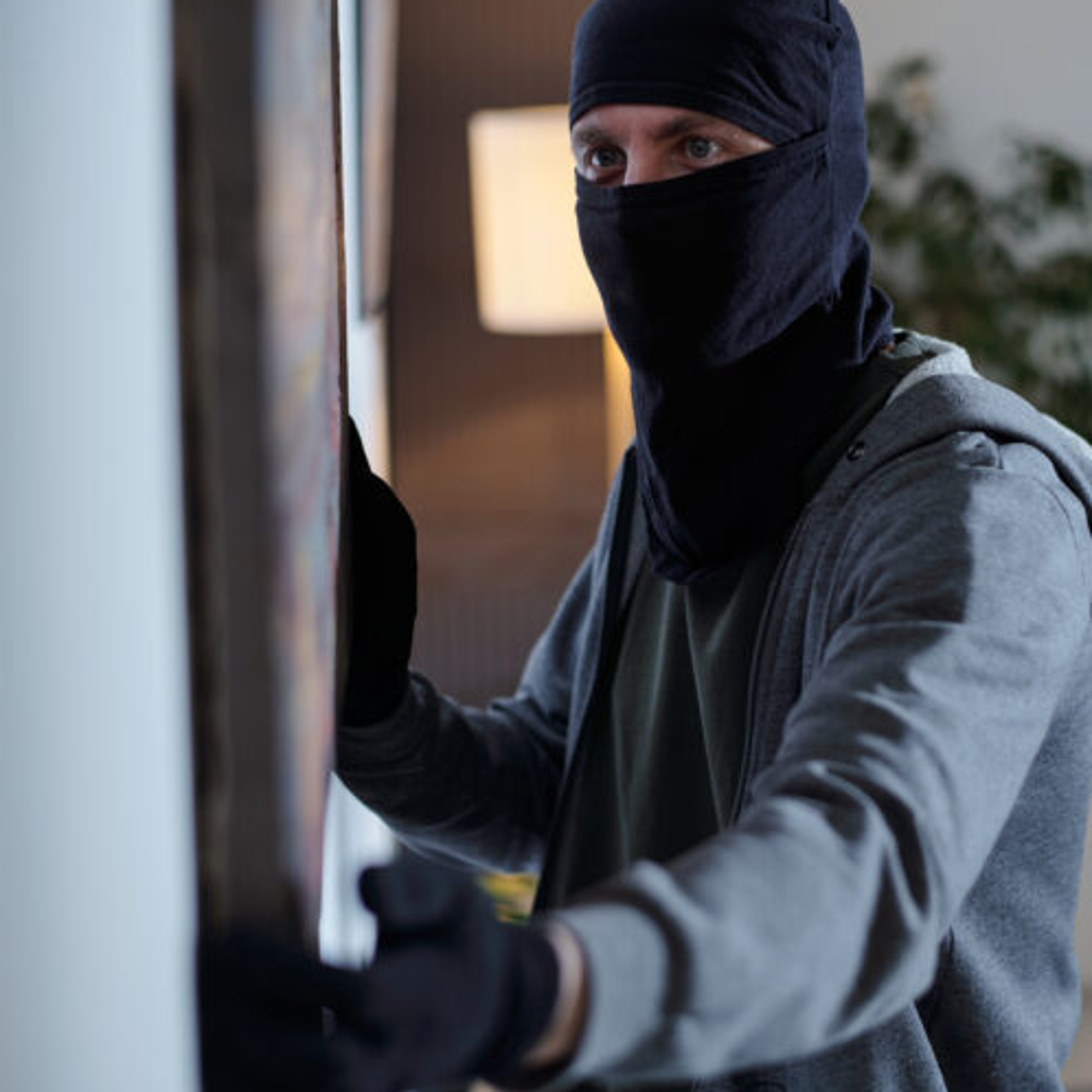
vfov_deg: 22.8
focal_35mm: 76
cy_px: 533
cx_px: 811
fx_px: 2712
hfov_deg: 22.6
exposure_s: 1/160
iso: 800
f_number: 2.2
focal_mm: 58
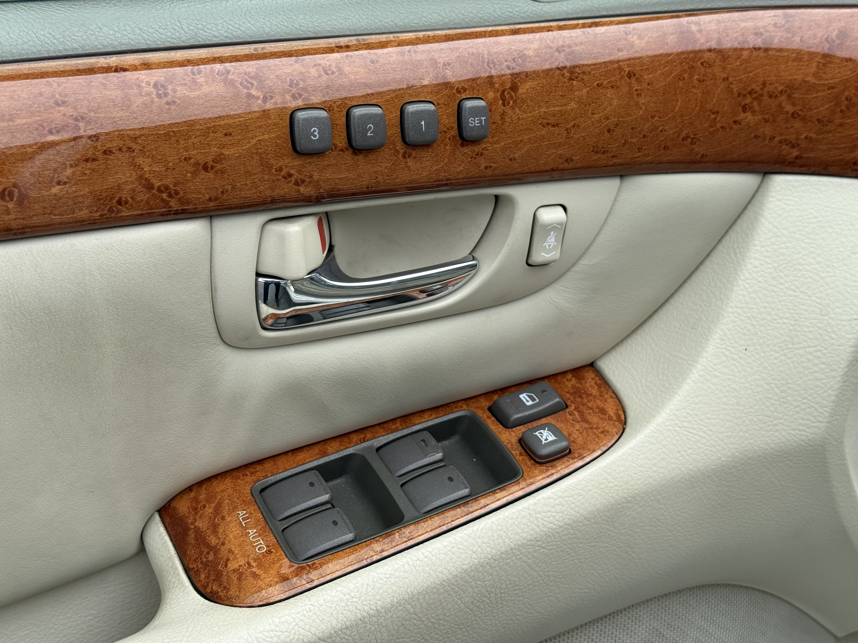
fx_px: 1190
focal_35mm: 48
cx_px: 429
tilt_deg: -28.8
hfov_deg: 39.7
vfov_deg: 30.3
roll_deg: -3.3
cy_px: 322
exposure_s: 1/2494
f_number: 1.78
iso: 80
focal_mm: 6.76
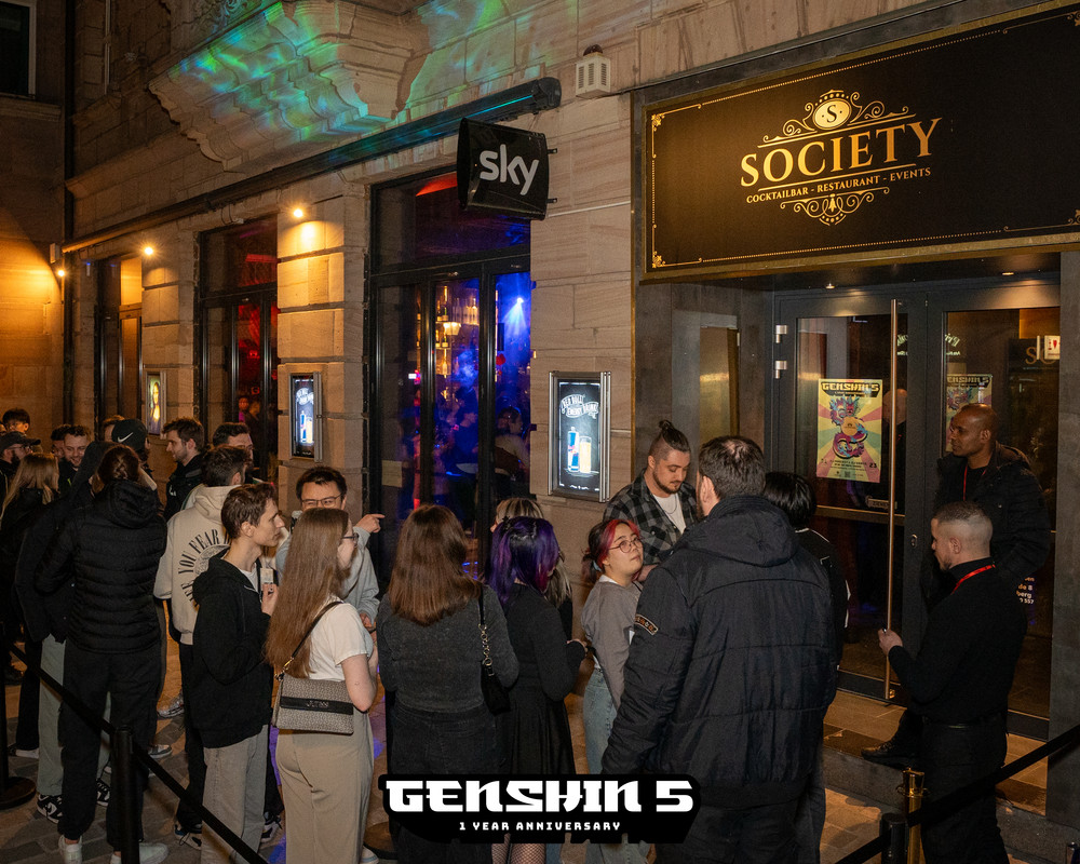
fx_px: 970
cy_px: 394
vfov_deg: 48.0
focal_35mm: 30
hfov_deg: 58.0
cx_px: 476
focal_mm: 16
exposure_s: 1/100
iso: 3200
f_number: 3.5
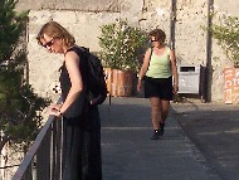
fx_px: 1106
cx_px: 34
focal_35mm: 160
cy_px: 29
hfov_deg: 12.3
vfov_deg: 9.3
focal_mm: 8
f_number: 4.8
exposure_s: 1/500
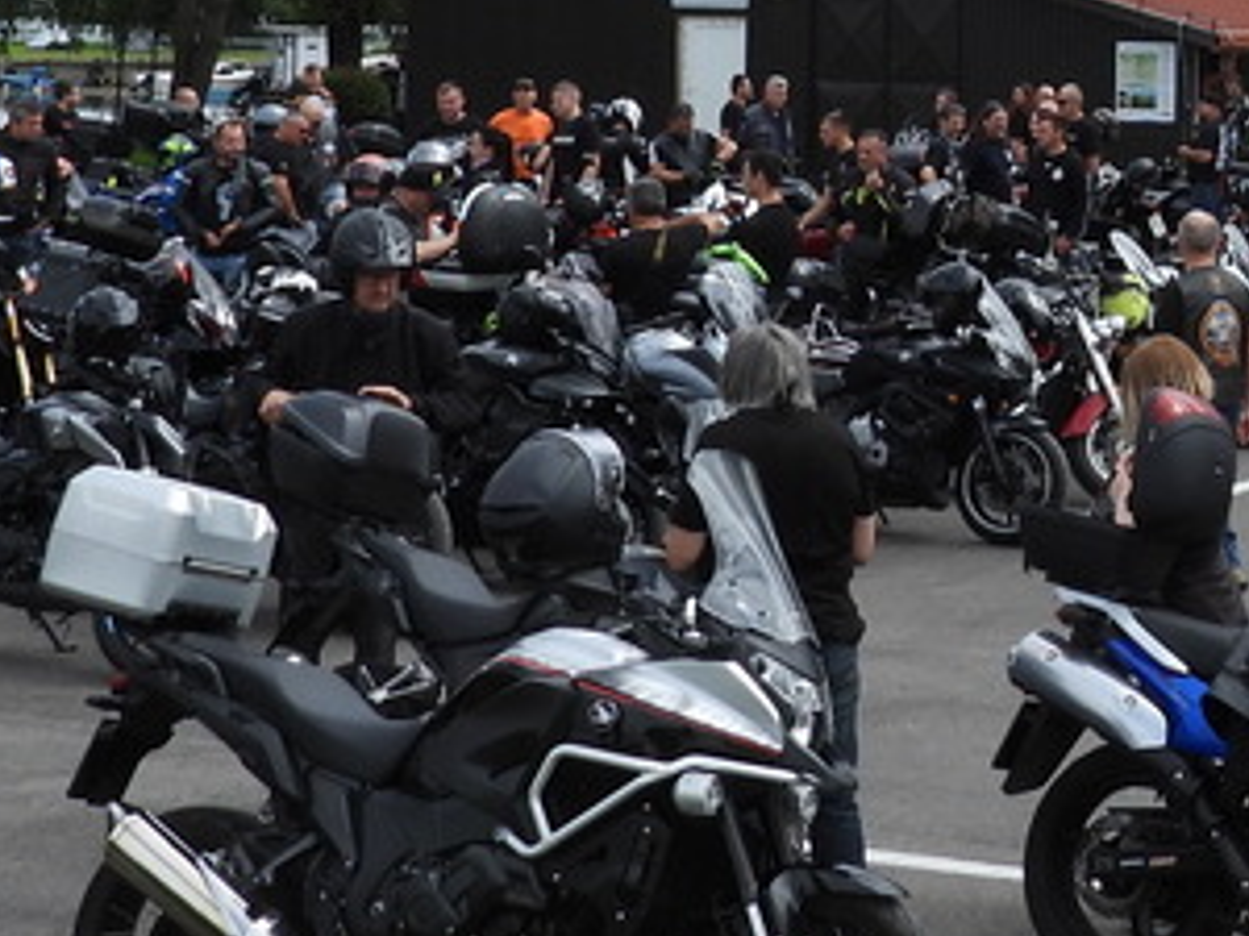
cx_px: 1182
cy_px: -129
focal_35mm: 96
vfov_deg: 15.0
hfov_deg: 19.9
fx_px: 3464
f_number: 2.8
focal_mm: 4.3
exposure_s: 1/1600
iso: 100
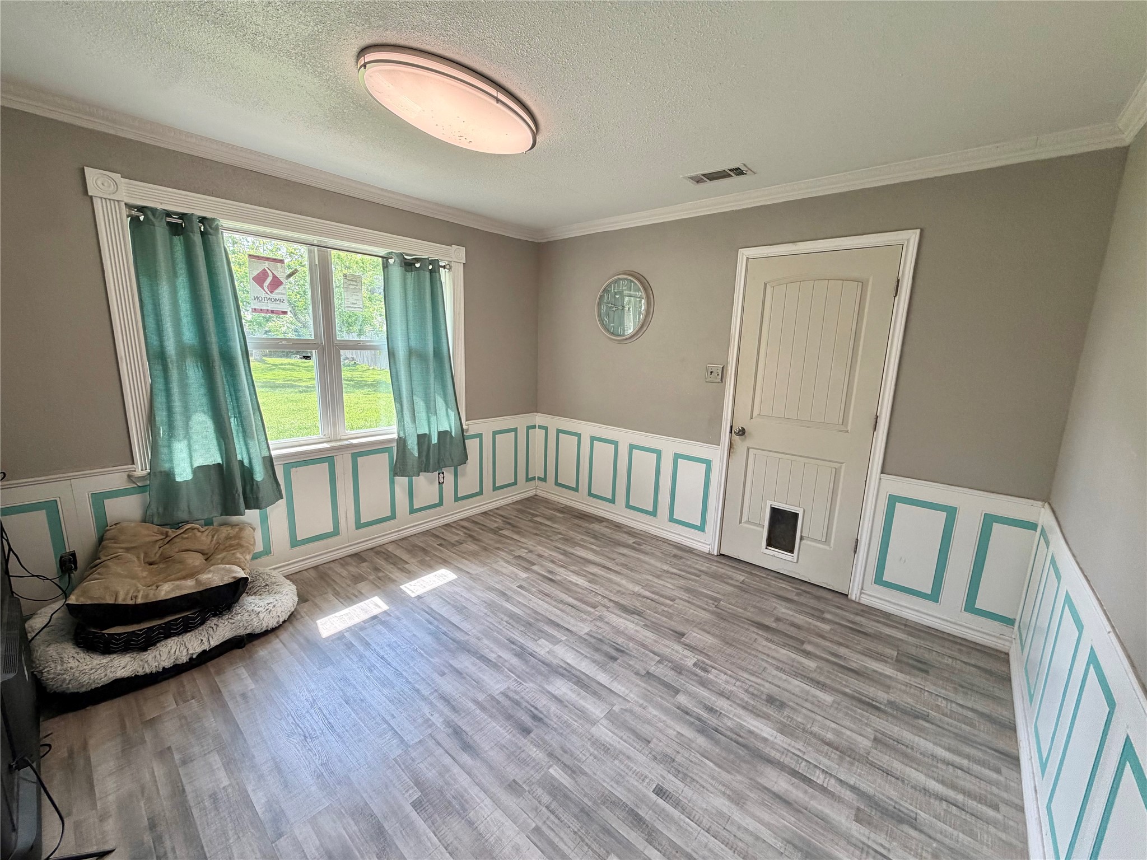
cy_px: 430
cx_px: 574
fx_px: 464
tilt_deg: -11.0
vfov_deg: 85.7
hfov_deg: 102.1
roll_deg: -1.2
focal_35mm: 14
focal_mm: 2.22
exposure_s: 1/120
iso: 125
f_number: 2.2
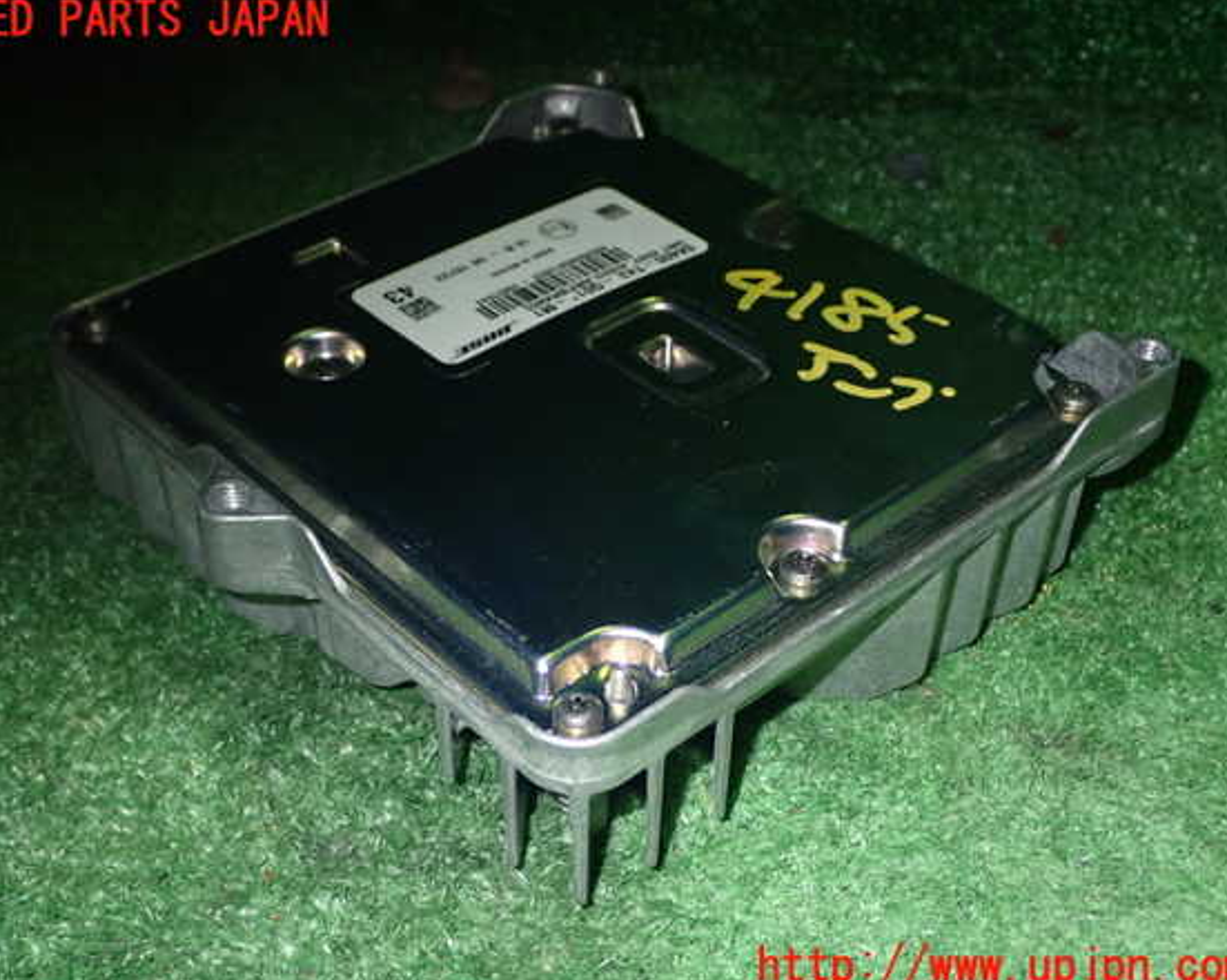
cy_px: 494
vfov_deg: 30.2
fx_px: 1814
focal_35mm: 50
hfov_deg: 37.4
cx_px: 592
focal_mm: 8.4
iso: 800
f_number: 9
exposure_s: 1/50
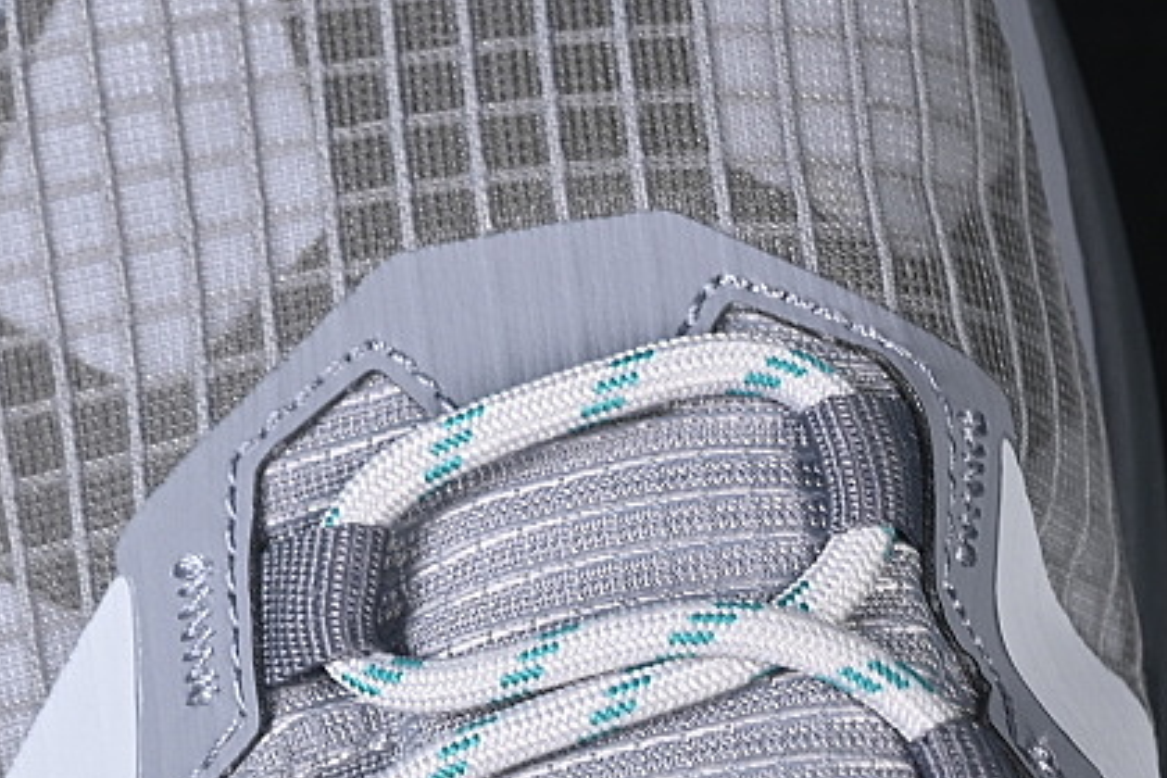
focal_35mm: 193
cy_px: 261
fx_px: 6256
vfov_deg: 7.1
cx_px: 422
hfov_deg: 10.7
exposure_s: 1/60
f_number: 6.3
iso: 160
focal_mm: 50
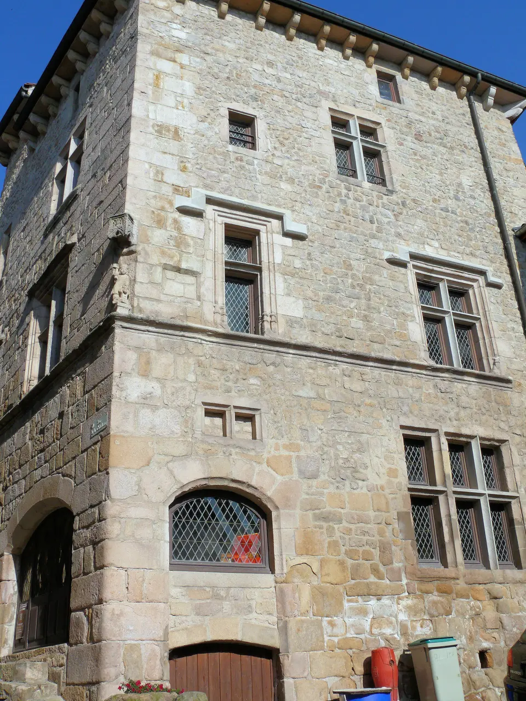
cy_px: 350
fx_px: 709
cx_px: 263
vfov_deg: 52.6
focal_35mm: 35
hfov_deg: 40.7
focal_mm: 7.4
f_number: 6.3
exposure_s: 1/400
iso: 100
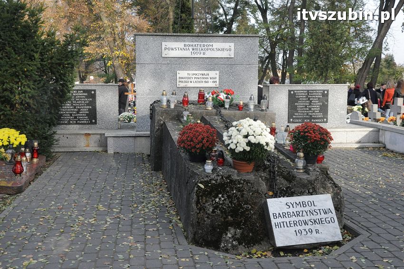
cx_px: 202
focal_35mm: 42
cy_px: 134
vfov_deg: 31.8
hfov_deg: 46.4
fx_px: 471
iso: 800
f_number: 10
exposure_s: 1/400
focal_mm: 28
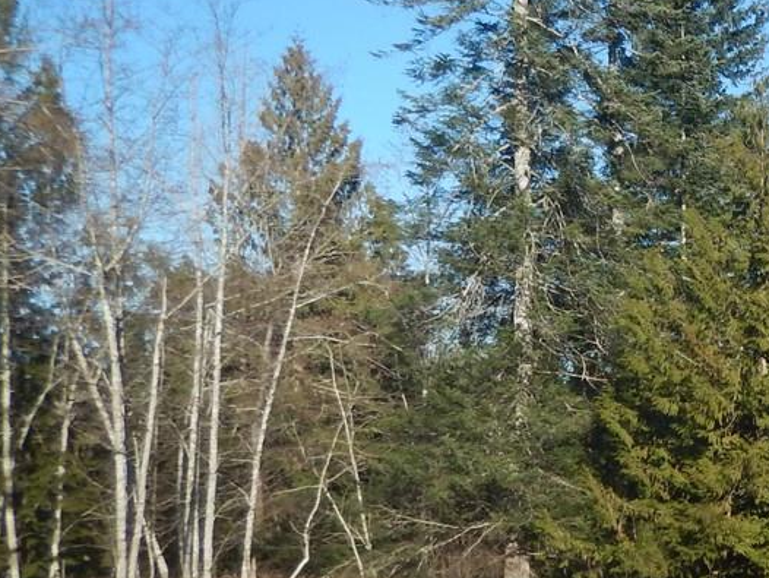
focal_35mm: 73
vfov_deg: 20.1
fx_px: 1622
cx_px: 1139
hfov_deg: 22.2
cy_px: 416
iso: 125
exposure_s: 1/1500
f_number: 2.8
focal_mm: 4.3
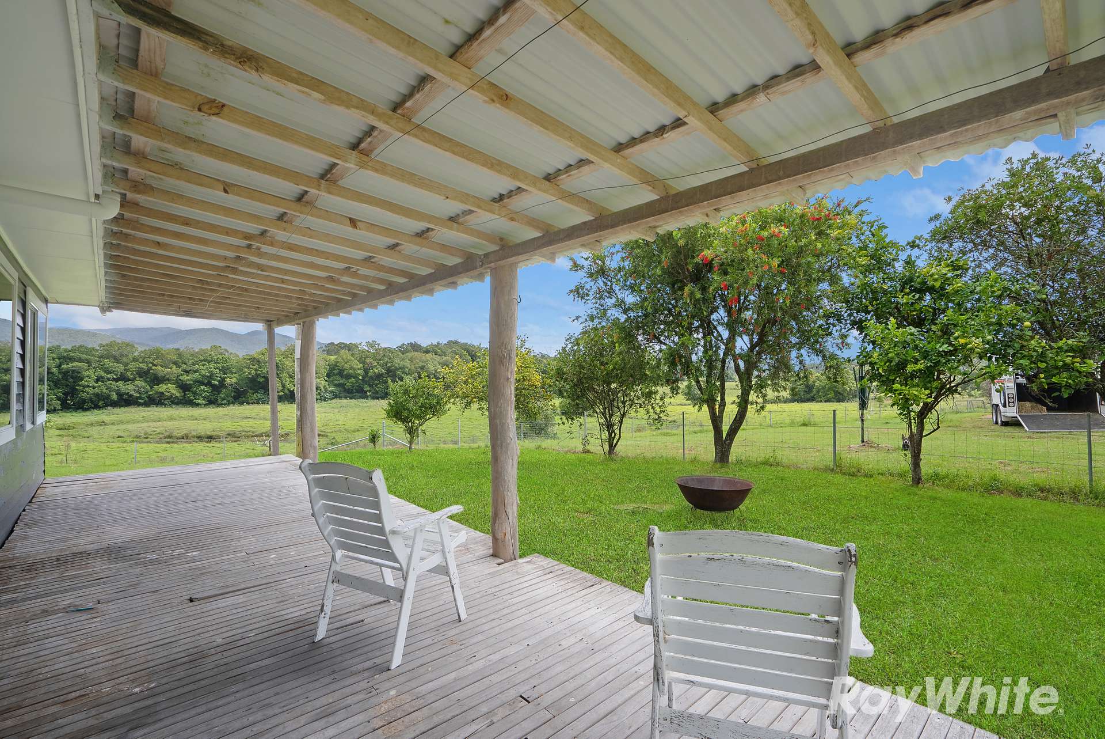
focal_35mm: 16
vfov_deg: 73.8
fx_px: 491
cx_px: 552
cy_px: 370
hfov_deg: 96.7
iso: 320
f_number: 13
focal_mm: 16
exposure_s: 1/5
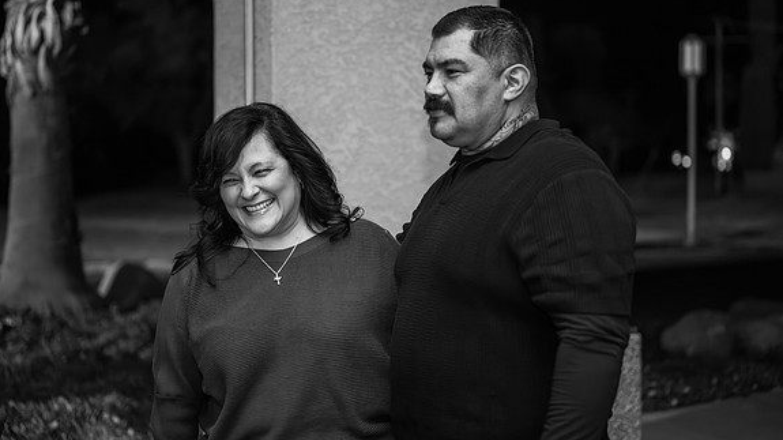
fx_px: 1100
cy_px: 180
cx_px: 392
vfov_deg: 22.6
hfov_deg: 39.2
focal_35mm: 53
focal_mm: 50
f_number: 2
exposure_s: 1/200
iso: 2000
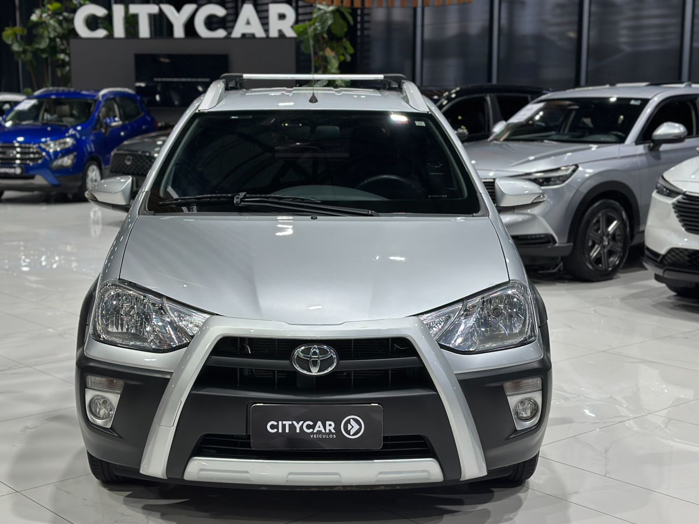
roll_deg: -0.1
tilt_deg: -9.3
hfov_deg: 35.5
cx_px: 310
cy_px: 273
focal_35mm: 54
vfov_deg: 27.0
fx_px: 1090
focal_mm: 6.86
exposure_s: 1/120
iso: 160
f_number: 1.78
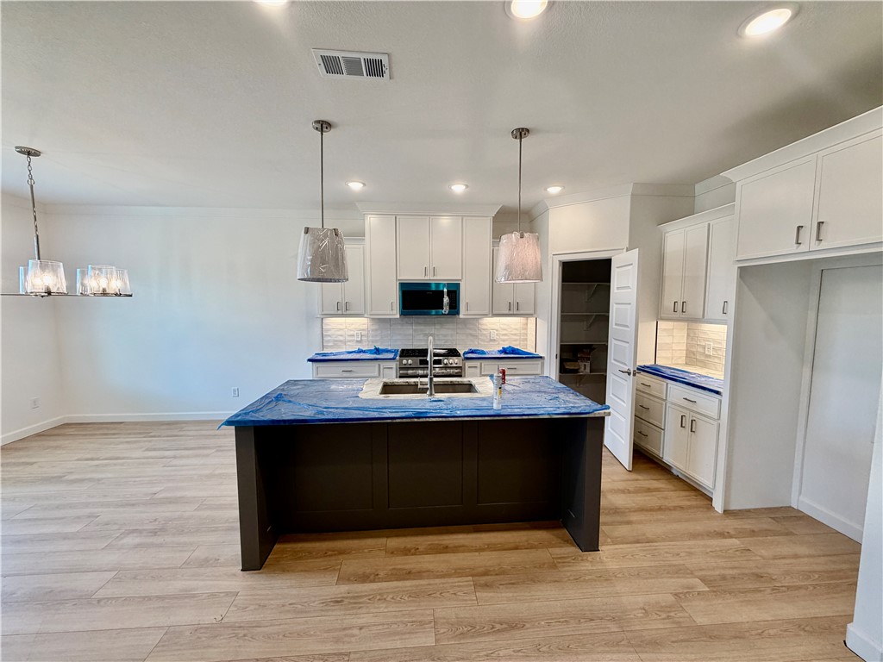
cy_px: 331
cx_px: 442
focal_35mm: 14
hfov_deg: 102.1
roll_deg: +0.9
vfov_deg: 85.7
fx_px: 357
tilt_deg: -4.4
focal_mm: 2.22
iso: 100
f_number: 2.2
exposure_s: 1/120
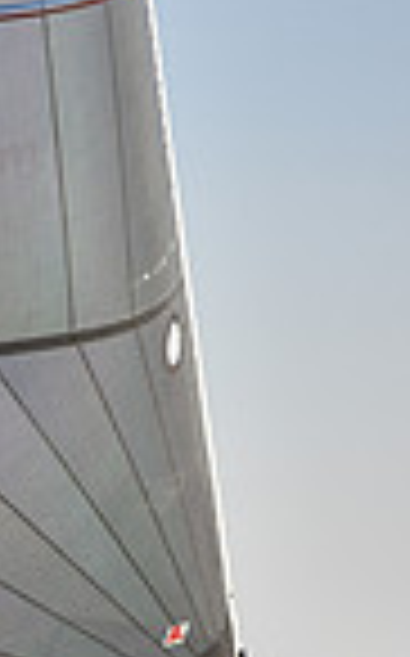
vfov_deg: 7.4
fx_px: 5070
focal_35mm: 283
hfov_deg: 4.4
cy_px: 515
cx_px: -825
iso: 250
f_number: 4.5
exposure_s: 1/640
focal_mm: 70
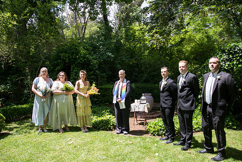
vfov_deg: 53.2
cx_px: 121
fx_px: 161
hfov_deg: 73.7
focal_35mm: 24
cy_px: 81
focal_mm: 24
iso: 400
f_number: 6.3
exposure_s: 1/320
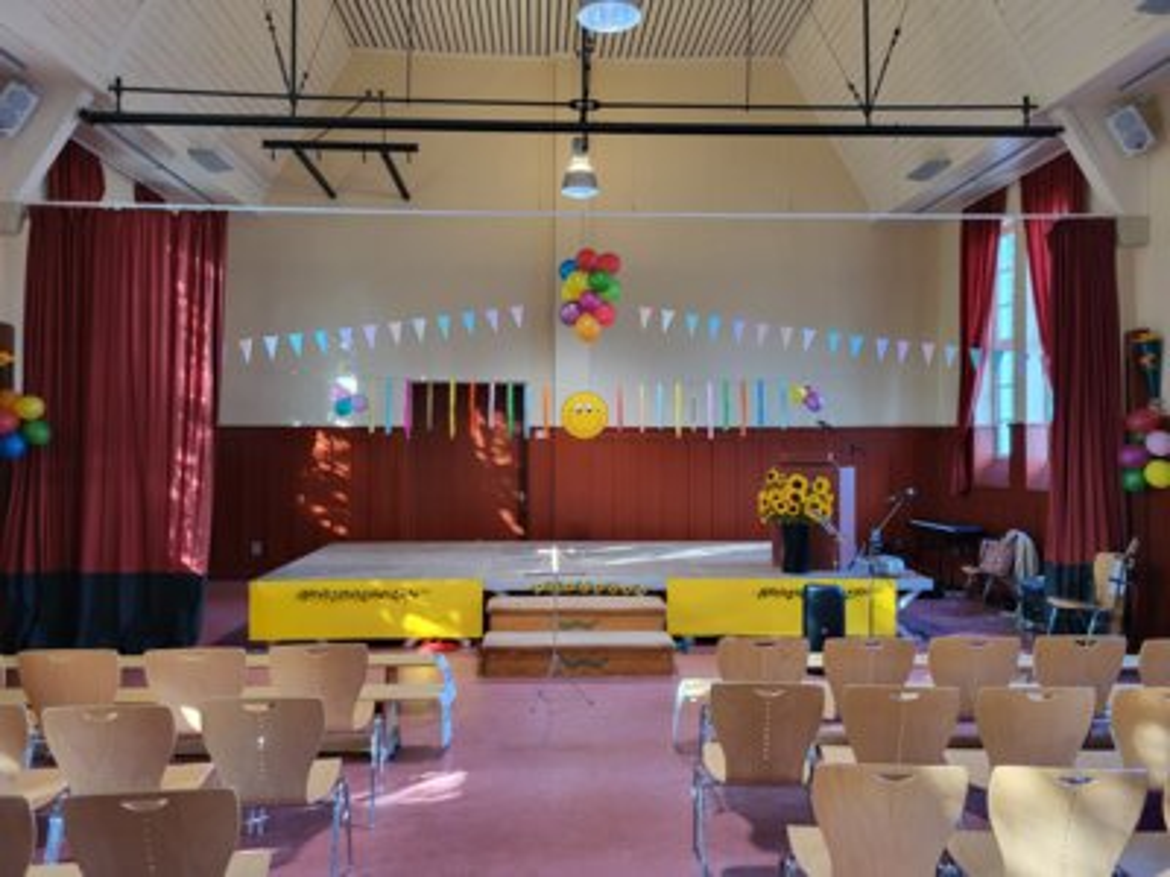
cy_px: 438
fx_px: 879
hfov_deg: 67.3
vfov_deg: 53.1
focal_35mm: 26
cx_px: 585
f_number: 1.8
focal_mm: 5.4
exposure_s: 1/100
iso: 250
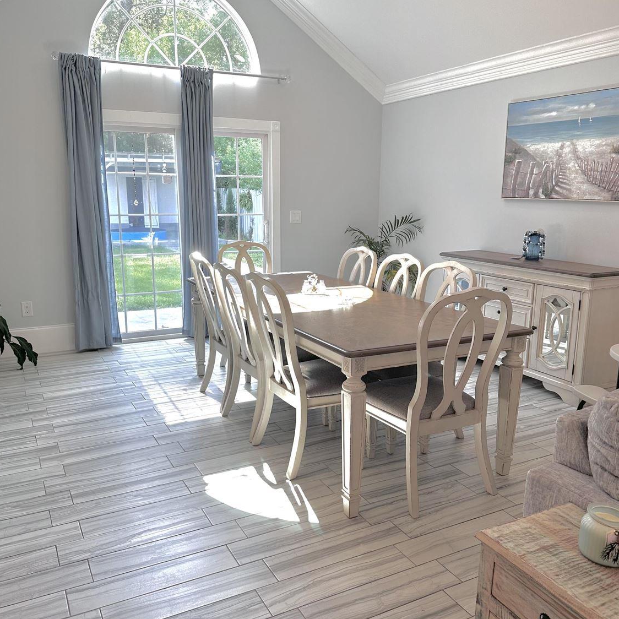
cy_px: 317
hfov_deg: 55.6
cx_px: 311
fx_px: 587
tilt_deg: -9.8
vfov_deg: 55.6
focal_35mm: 29
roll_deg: -1.0
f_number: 1.78
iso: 64
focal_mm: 6.86
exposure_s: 1/189
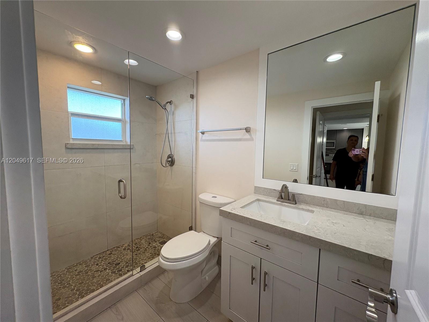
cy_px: 161
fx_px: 174
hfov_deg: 102.1
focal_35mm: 14
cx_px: 214
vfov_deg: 85.7
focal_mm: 2.22
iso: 80
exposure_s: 1/120
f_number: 2.2
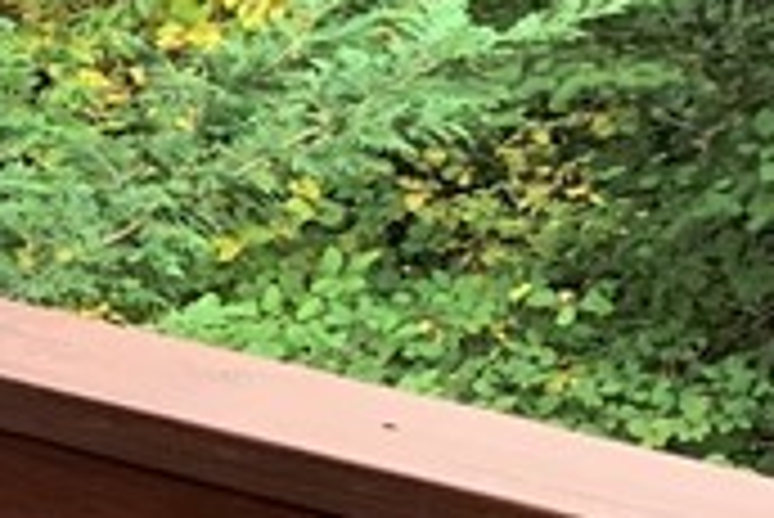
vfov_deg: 8.5
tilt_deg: -19.5
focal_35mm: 161
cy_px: 563
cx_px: -810
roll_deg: -0.1
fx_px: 3464
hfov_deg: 11.4
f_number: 1.8
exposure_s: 1/60
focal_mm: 4.25
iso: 125
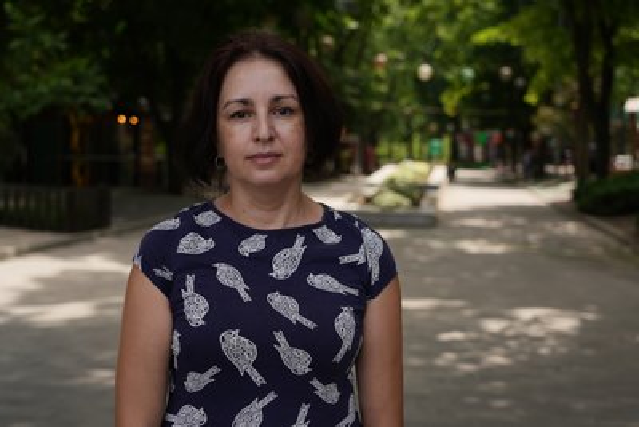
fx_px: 835
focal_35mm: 47
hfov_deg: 41.9
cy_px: 214
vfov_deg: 28.7
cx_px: 320
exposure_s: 1/500
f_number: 4
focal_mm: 47
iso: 100
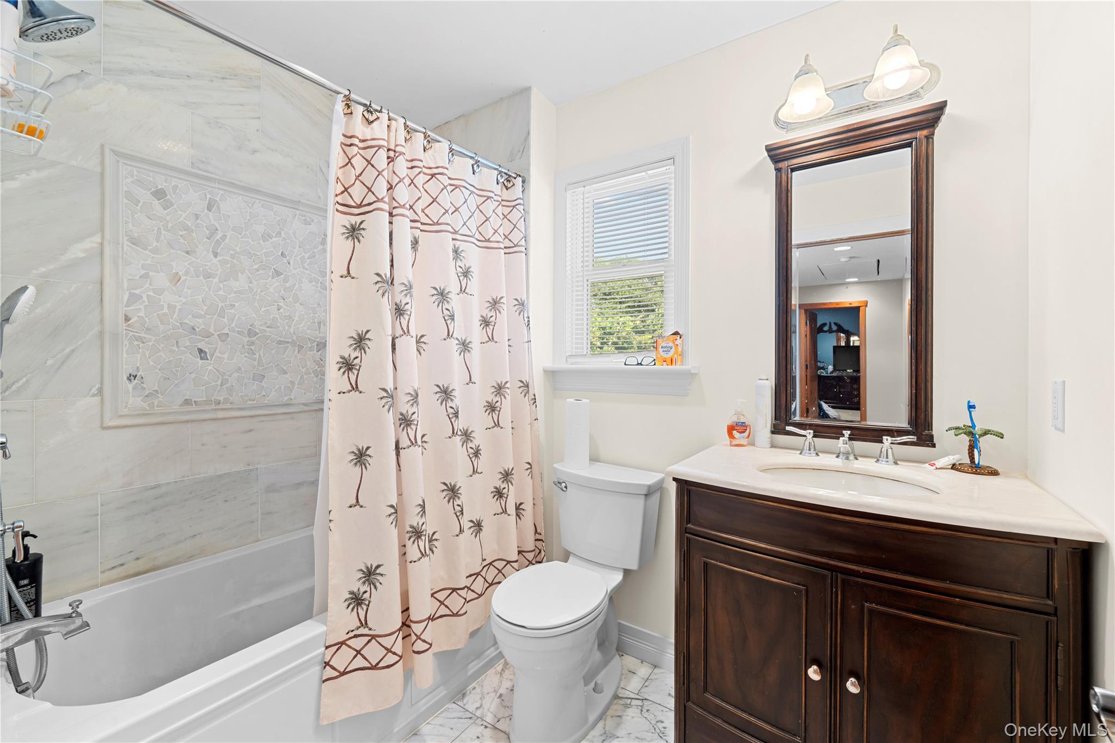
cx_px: 558
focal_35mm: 14
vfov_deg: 81.2
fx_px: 434
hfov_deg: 104.3
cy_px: 372
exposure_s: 1/2
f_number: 10
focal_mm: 14
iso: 320
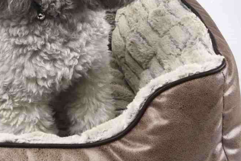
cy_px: 26
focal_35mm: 160
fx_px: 1071
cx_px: 19
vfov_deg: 8.6
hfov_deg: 12.7
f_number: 11
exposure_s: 1/125
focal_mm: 48
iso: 250
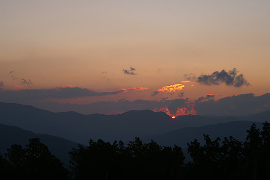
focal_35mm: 105
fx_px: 787
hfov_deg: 19.5
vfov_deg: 13.0
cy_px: 90
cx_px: 135
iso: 100
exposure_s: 1/160
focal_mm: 70
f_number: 5.6
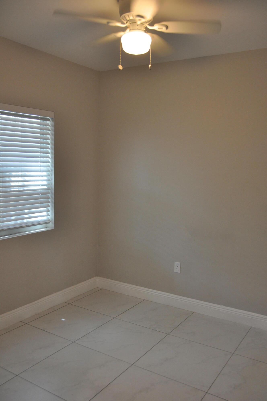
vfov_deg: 57.3
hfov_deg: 39.9
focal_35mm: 33
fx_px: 368
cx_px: 134
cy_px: 200
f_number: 4
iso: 400
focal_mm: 22
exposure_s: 1/60
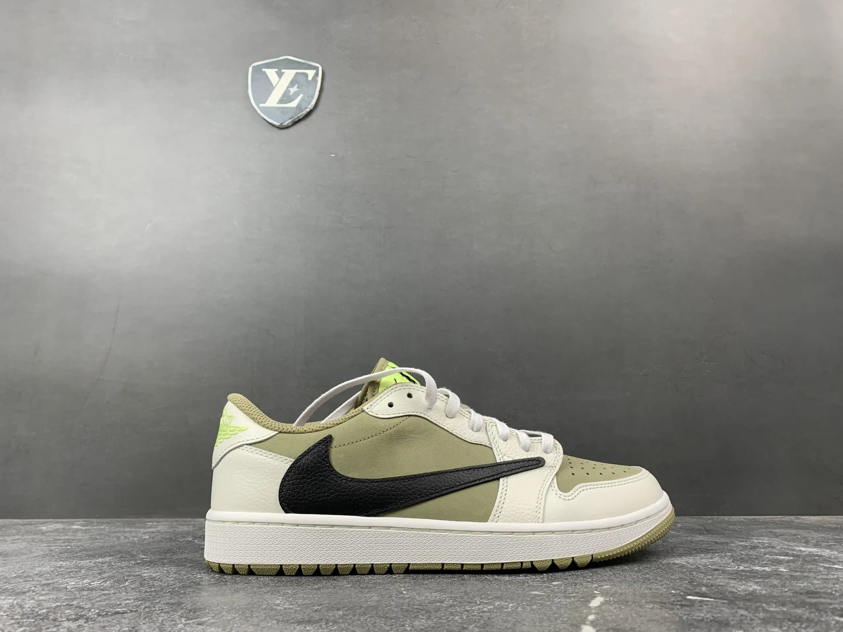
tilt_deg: +11.7
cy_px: 316
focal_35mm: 26
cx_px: 422
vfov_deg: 53.1
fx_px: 633
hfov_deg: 67.3
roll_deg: +0.8
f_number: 1.8
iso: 64
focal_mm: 4.25
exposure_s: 1/48
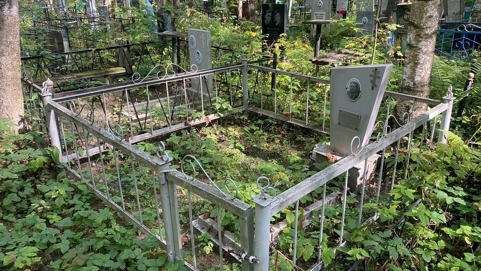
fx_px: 370
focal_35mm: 29
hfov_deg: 66.1
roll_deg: -0.1
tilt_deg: -11.7
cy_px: 121
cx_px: 244
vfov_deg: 40.2
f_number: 1.8
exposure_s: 1/121
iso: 64
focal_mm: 4.25
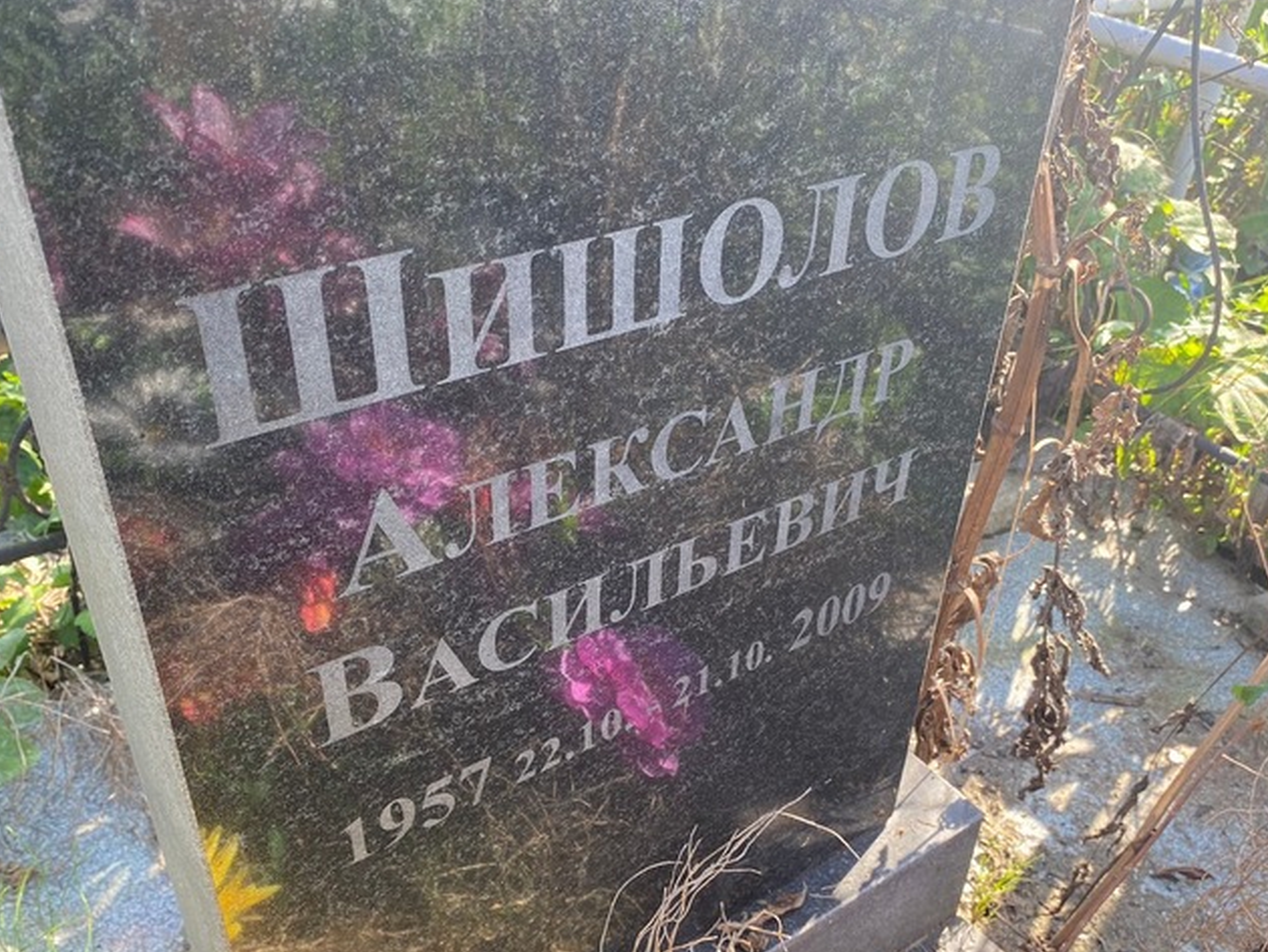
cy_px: 570
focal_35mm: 33
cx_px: 680
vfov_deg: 42.8
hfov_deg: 55.3
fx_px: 1209
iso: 32
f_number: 1.8
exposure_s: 1/188
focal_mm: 4.25
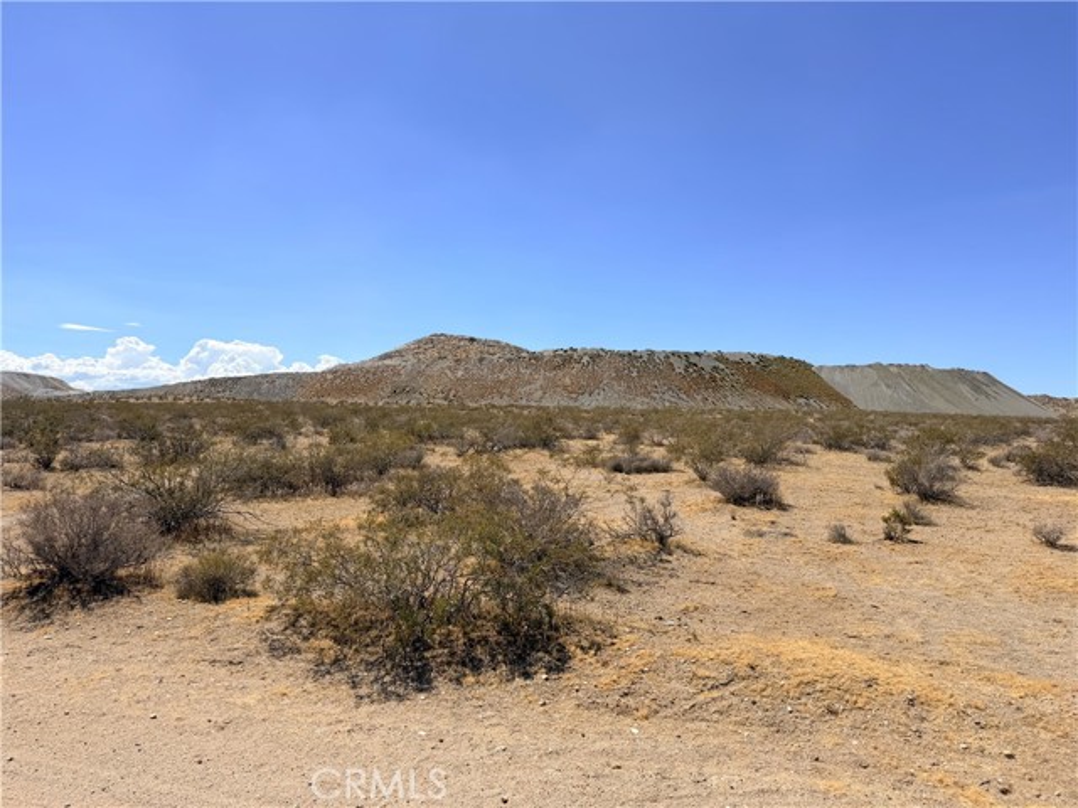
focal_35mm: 24
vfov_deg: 56.8
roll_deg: -0.6
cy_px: 404
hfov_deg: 71.6
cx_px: 539
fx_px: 747
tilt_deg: +2.7
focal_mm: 6.76
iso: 80
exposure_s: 1/5714
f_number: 1.78
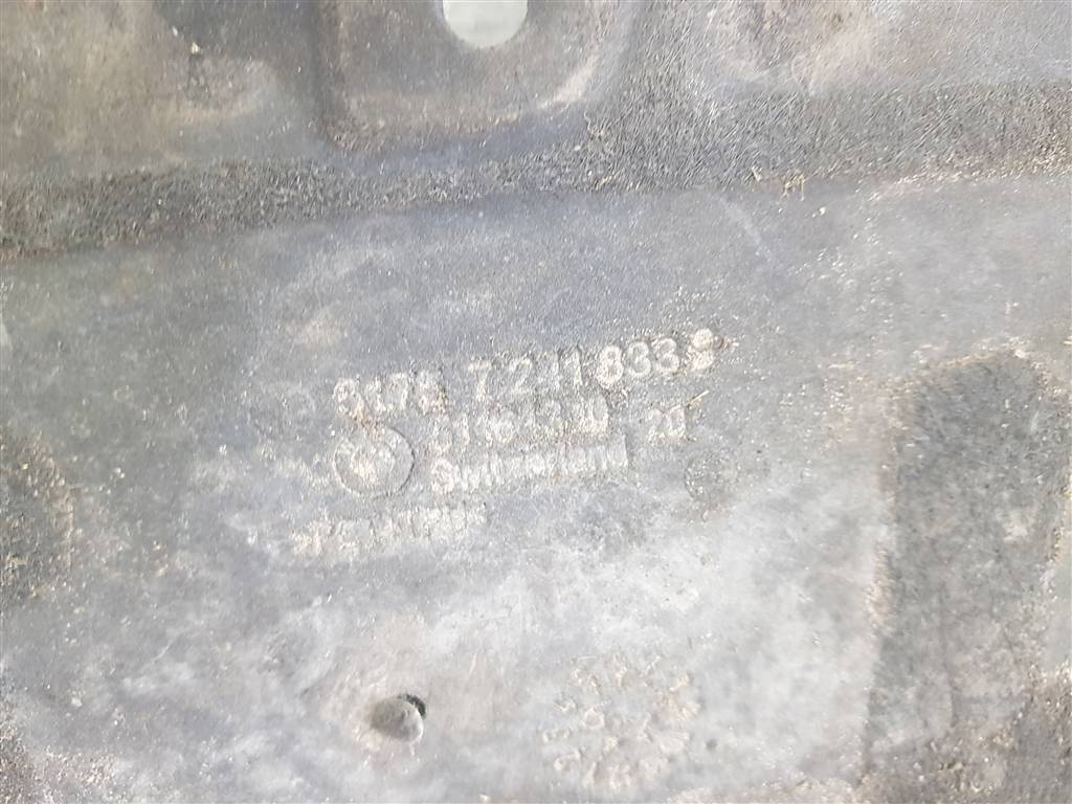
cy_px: 402
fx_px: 805
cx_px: 536
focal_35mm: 26
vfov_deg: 53.1
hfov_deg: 67.3
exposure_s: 1/50
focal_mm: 4.2
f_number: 1.7
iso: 200
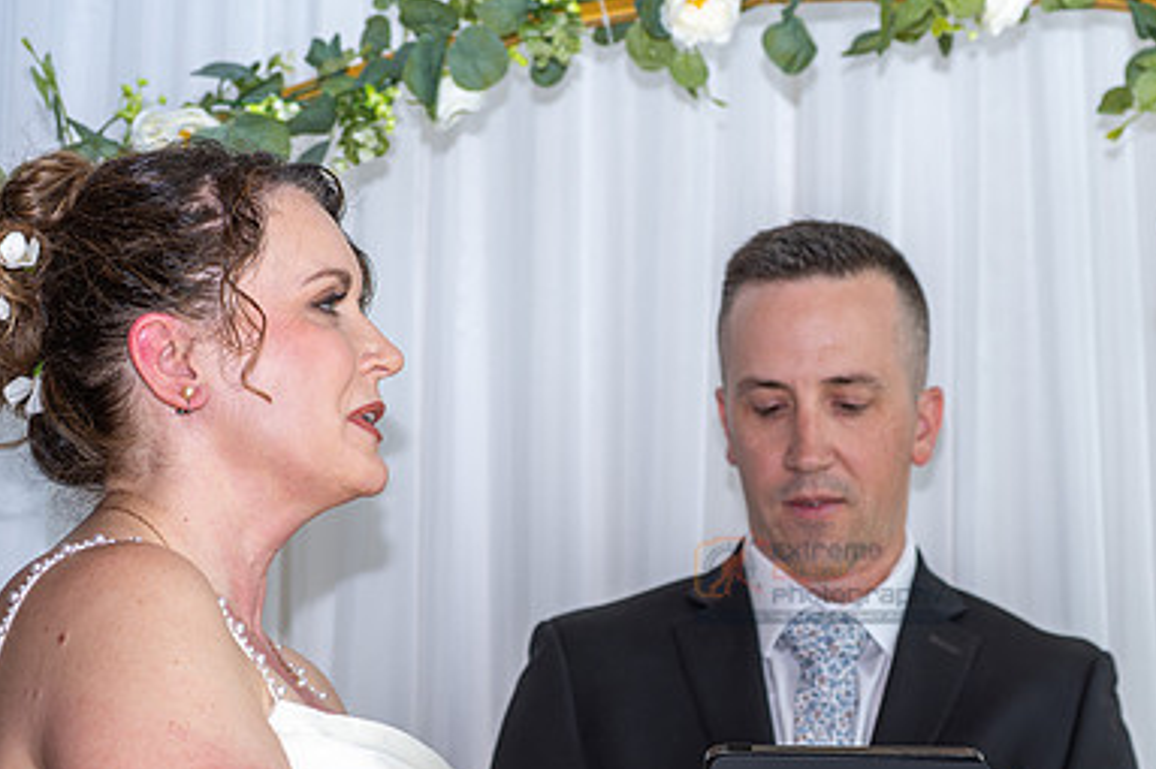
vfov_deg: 12.9
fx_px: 3402
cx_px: 824
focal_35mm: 106
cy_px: 578
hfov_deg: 19.2
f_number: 4
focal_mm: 70
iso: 125
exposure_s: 1/160
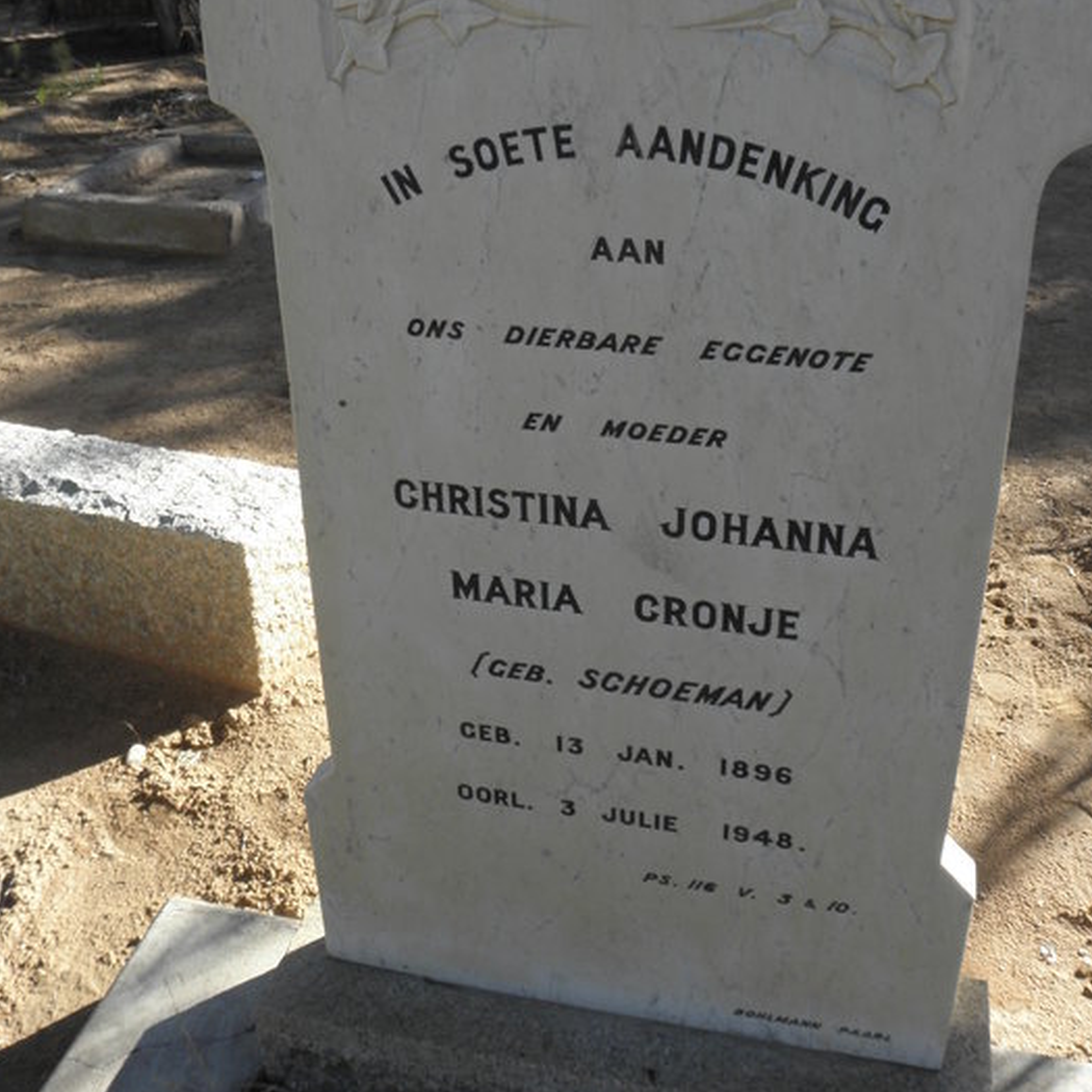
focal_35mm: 35
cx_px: 599
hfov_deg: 47.2
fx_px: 1249
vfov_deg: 47.0
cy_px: 449
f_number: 5.6
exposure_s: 1/100
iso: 64
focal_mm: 4.6
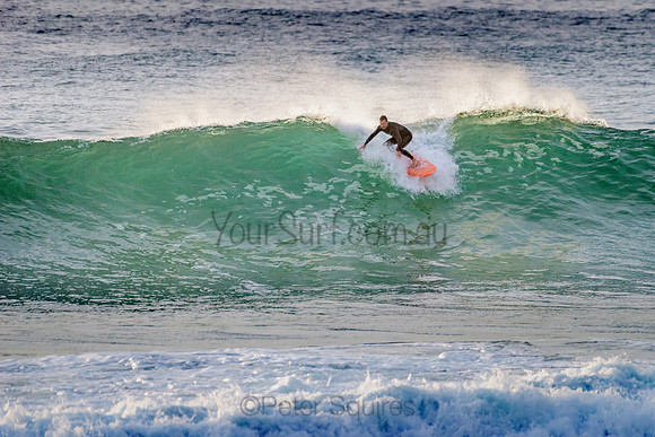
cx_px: 401
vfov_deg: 2.2
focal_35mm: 613
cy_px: 170
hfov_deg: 3.4
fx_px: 11152
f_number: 5.6
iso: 640
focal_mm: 500
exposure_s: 1/2000
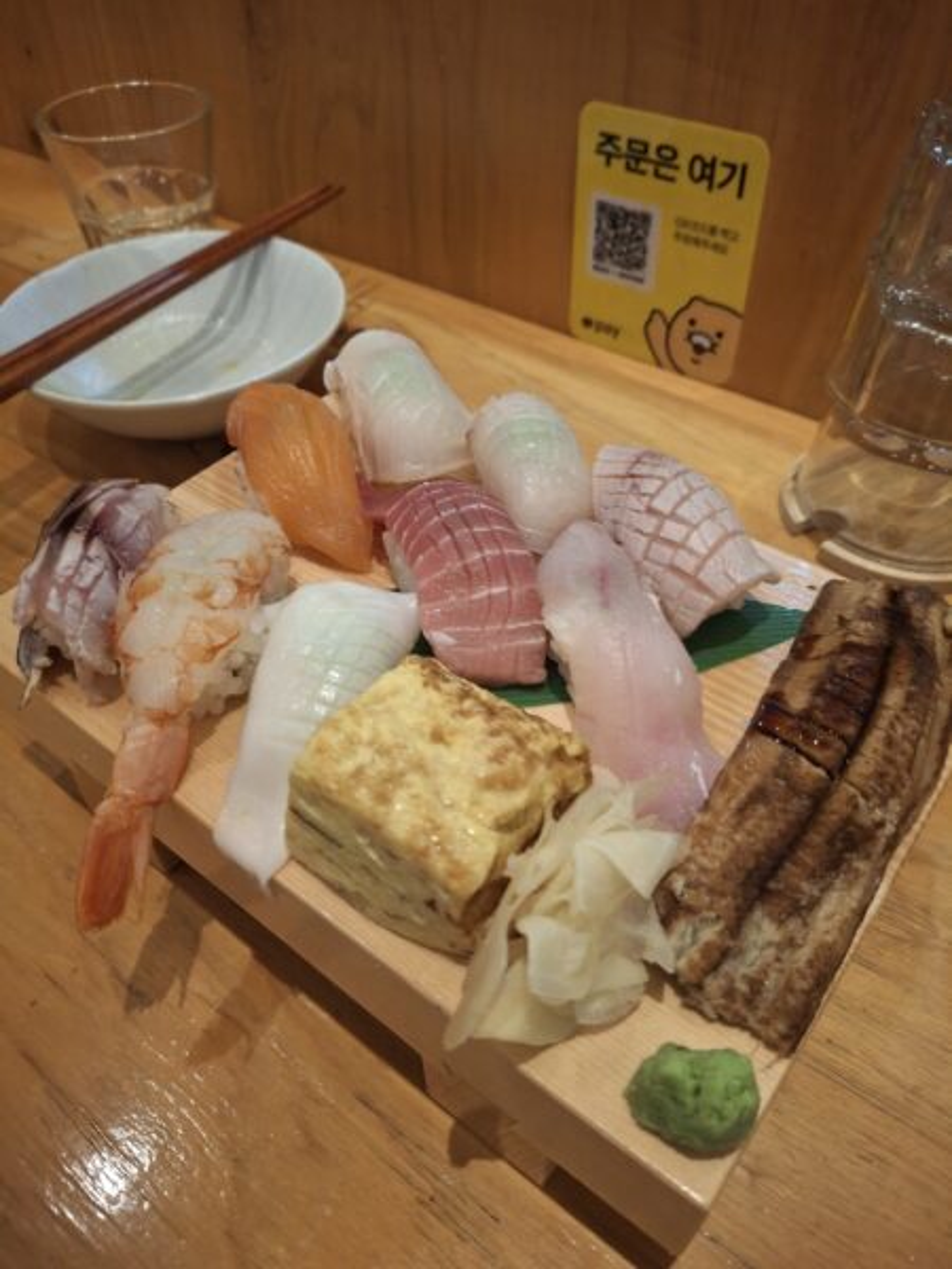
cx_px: 476
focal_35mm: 25
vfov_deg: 69.4
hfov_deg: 54.9
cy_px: 634
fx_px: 917
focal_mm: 4.69
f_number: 1.8
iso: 200
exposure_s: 1/40
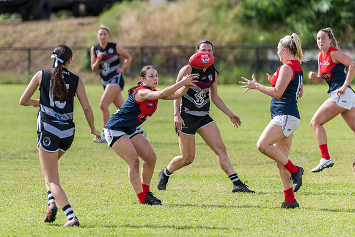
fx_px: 5295
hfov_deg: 3.8
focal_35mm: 537
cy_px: 103
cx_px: 151
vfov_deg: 2.6
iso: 800
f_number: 6.3
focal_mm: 460
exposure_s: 1/1600
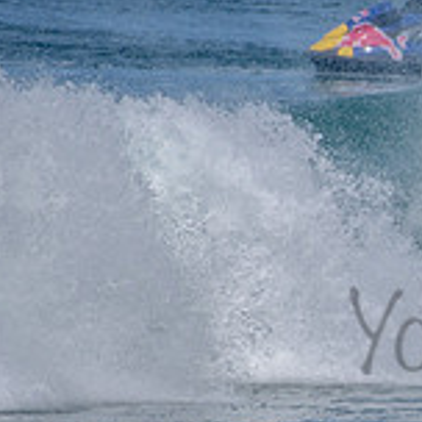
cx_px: 636
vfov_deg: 1.1
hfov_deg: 1.1
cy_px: 307
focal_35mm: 1622
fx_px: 22371
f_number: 6.3
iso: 250
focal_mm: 500
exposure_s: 1/2500
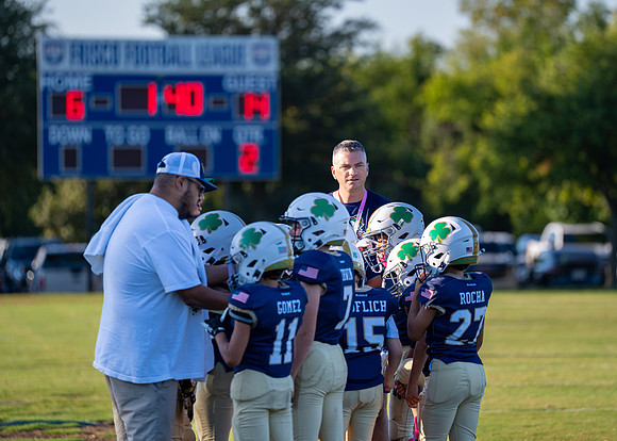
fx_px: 4247
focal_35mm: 242
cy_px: 187
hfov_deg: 8.3
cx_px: 349
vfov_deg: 5.9
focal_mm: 200
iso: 200
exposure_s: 1/1250
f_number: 2.8
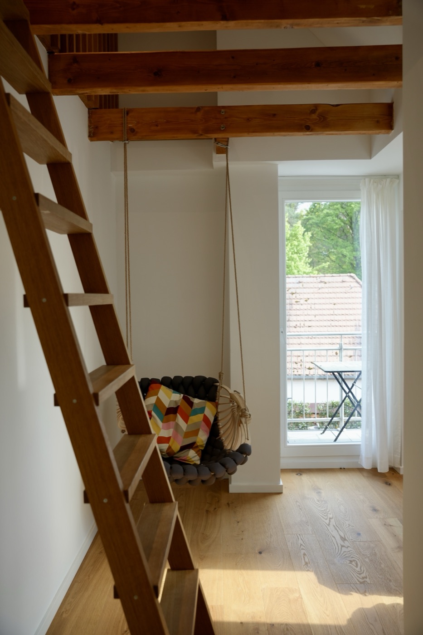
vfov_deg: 59.3
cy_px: 318
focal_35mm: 32
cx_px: 212
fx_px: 557
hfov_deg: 41.6
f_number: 4
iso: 250
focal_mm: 31.6
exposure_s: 1/160
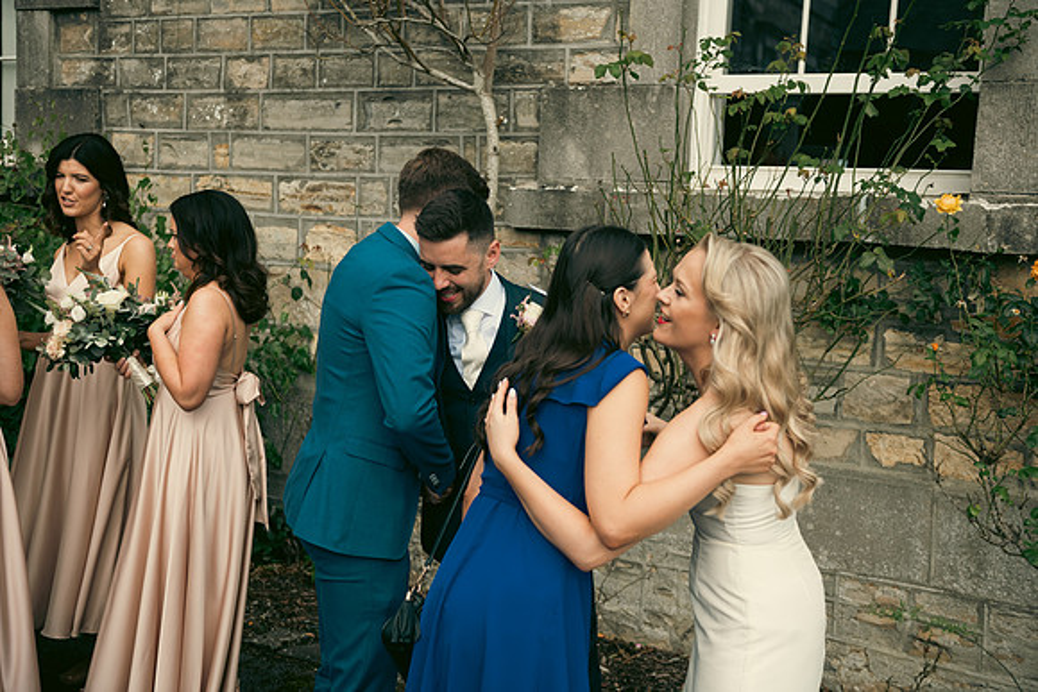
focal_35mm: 44
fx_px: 1269
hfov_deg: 44.5
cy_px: 346
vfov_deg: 30.5
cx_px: 519
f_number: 3.5
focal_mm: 44
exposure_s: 1/1000
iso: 100
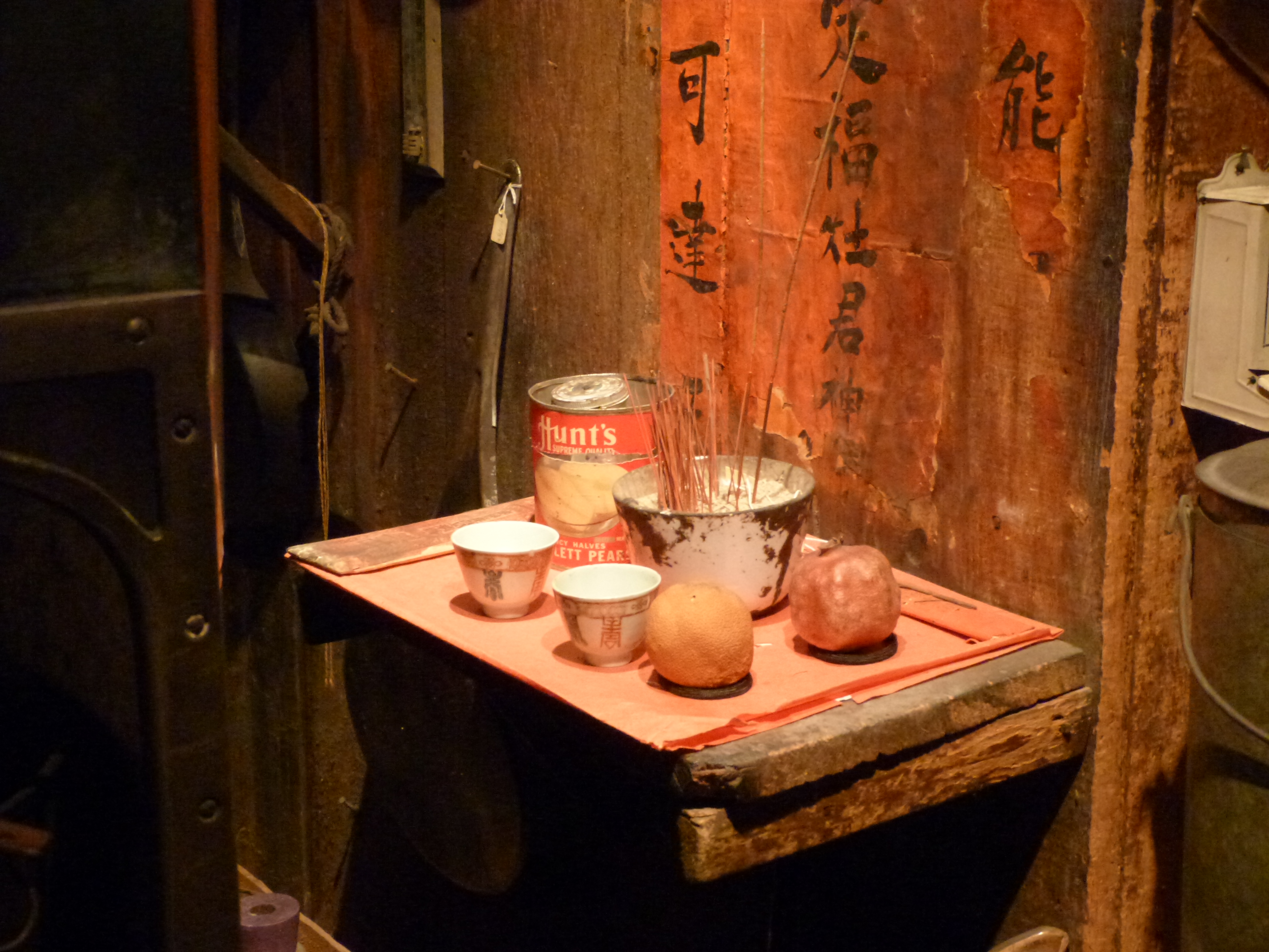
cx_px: 634
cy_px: 476
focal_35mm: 63
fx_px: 2310
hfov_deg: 30.7
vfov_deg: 23.3
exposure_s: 1/13
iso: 800
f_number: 3.3
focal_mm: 11.3
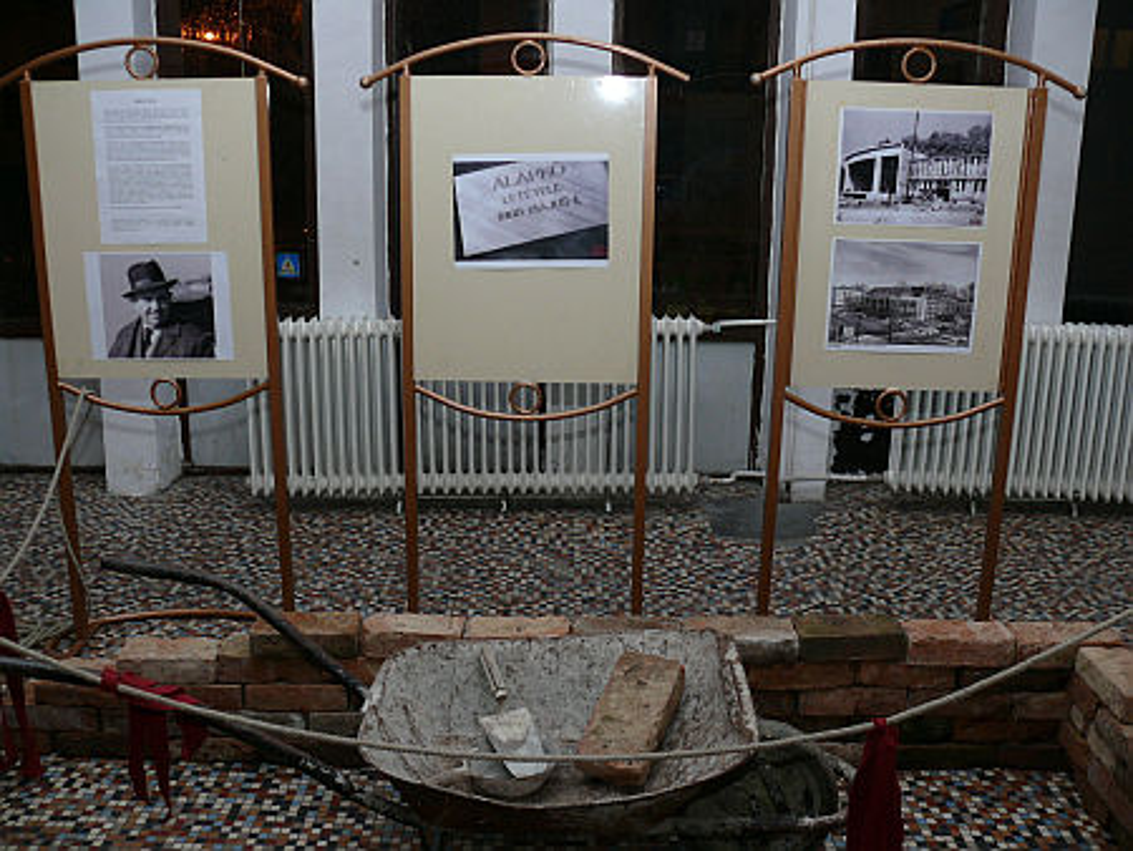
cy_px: 426
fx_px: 1146
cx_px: 566
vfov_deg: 40.7
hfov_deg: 52.6
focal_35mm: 35
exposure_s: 1/30
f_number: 2.8
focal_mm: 7.4
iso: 100
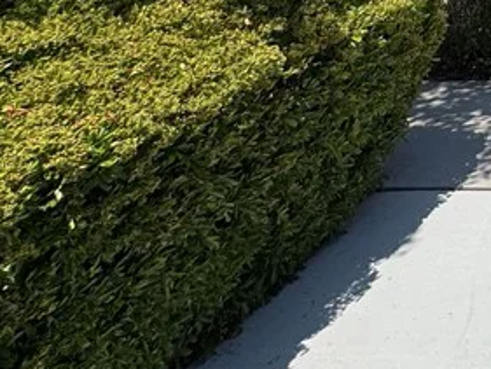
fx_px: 724
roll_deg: +0.6
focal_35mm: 51
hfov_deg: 25.1
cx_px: 790
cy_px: -198
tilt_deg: +1.8
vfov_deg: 22.8
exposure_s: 1/2494
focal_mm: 2.22
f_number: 2.2
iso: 50
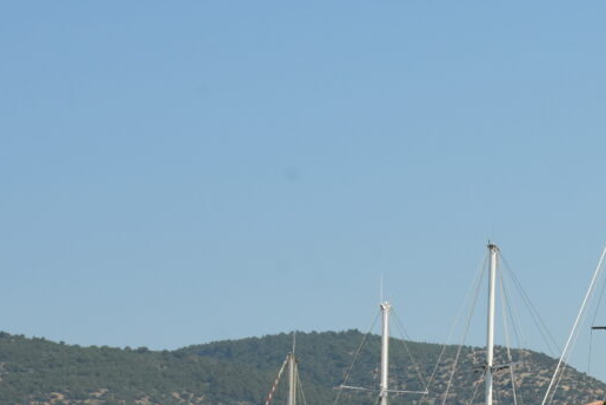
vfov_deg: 7.6
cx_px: 634
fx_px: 3015
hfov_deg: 11.3
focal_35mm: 179
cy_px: 423
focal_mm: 48
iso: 400
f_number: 14
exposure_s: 1/800
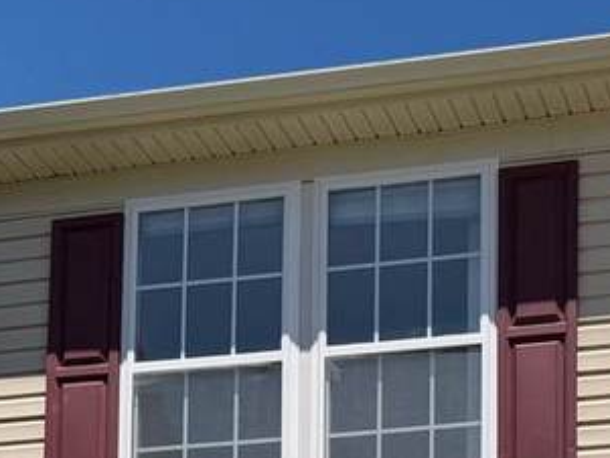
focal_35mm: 102
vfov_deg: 12.7
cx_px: 541
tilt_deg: +6.3
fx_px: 1798
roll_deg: -0.4
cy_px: 910
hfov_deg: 18.9
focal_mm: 6.76
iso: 80
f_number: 1.78
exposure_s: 1/7353
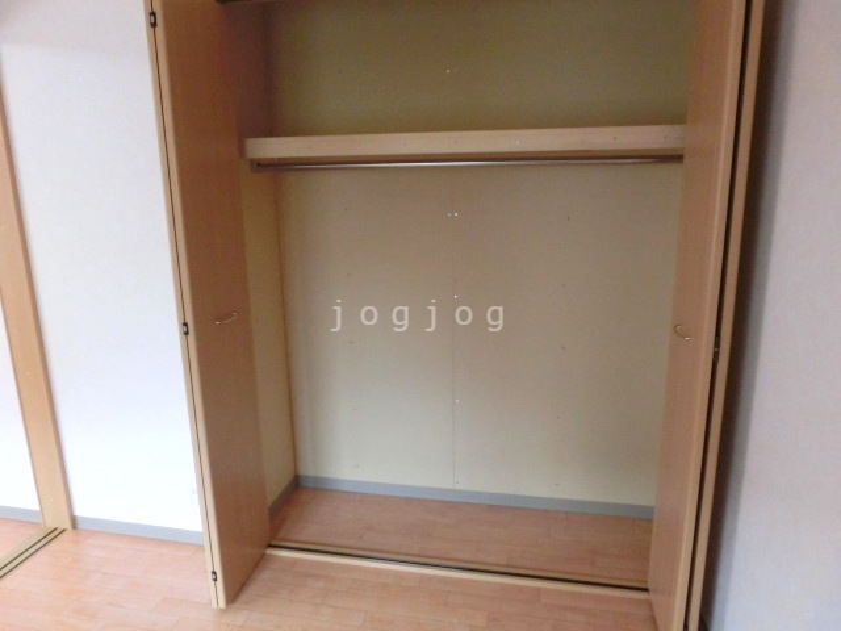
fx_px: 583
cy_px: 316
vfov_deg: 56.8
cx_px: 420
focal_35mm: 24
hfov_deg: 71.6
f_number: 3
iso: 800
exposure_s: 1/80
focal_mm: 4.24
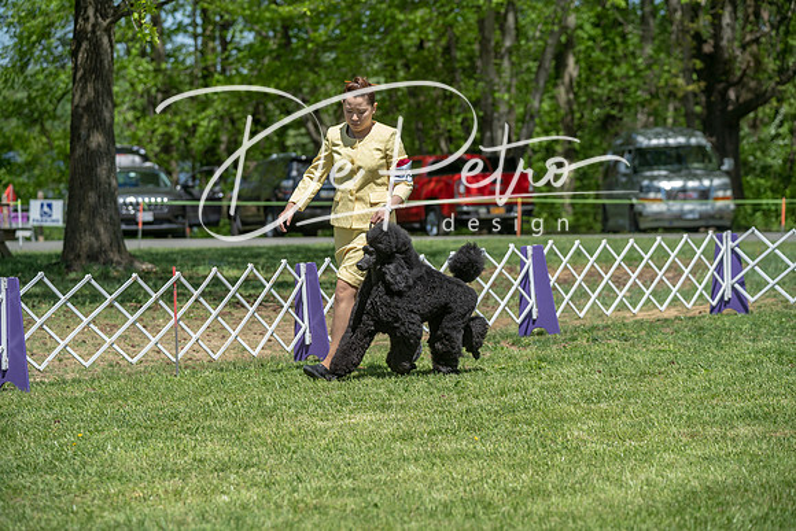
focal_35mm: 120
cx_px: 398
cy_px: 266
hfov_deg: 17.1
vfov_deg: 11.4
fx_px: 2654
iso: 250
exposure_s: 1/1000
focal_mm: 120
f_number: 5
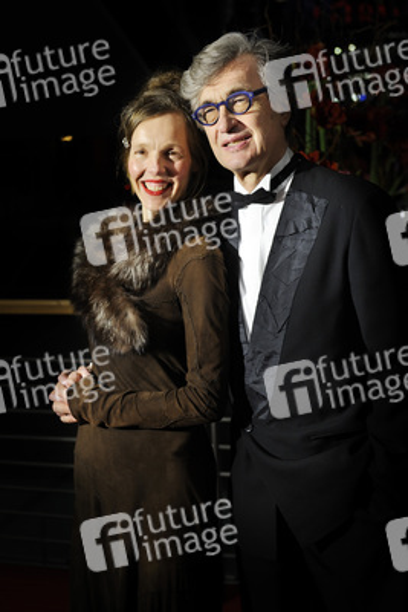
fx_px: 985
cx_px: 204
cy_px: 306
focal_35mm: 58
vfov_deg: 34.5
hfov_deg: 23.4
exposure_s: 1/125
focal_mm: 58
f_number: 4
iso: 800
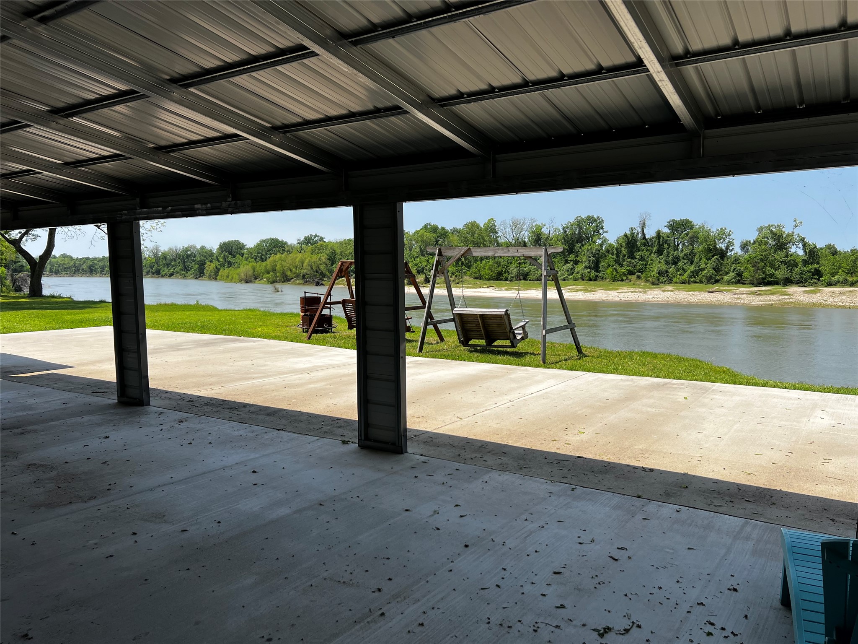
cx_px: 429
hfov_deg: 67.3
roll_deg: +0.6
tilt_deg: -6.3
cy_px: 322
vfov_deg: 53.1
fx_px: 644
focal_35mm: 26
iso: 50
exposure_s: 1/3831
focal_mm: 5.7
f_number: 1.5
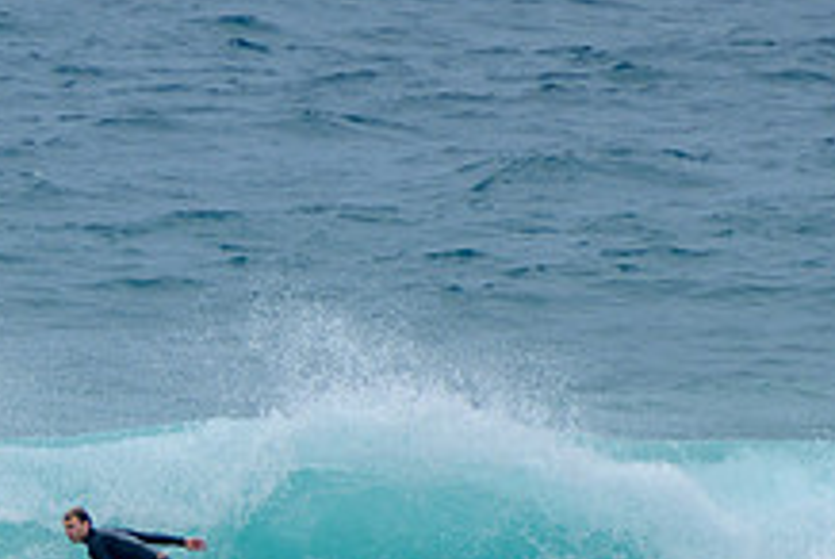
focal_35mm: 1463
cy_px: 493
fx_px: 33979
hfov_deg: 1.4
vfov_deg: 0.9
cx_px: -381
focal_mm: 400
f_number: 5.6
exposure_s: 1/2000
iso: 220
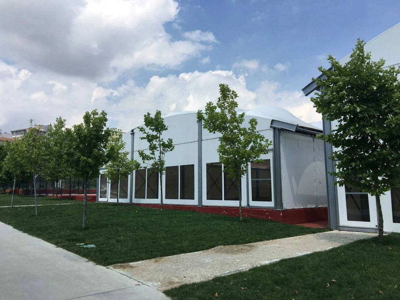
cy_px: 150
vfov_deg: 48.2
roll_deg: +0.9
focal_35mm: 29
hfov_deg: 61.7
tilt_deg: +8.2
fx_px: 335
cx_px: 200
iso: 25
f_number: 2.2
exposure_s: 1/1789
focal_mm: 4.15
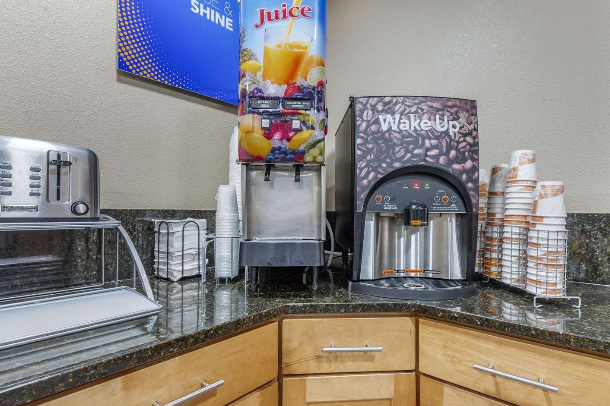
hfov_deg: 93.2
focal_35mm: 17
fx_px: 288
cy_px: 204
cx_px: 289
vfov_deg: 70.4
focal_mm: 16
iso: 400
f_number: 10
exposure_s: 1/13
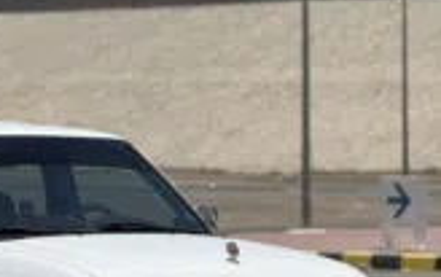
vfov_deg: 4.2
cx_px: 40
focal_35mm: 310
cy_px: 67
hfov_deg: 6.7
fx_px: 3731
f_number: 2.8
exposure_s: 1/2439
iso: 50
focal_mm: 15.66
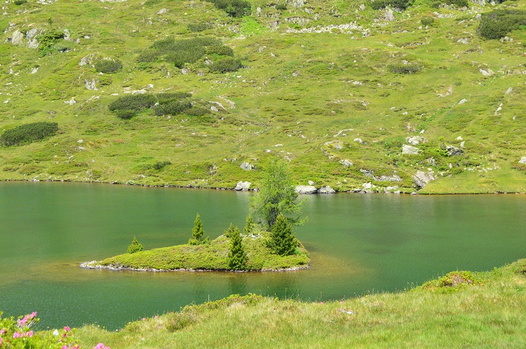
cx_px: 263
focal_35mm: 78
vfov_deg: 17.4
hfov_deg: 26.0
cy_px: 174
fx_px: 1138
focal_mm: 52
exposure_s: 1/320
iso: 400
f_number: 10
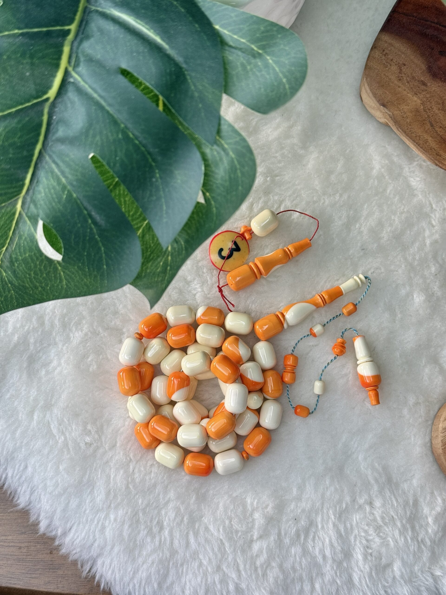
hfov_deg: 30.3
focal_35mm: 48
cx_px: 223
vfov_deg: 39.7
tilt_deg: -79.9
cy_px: 298
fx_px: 825
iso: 50
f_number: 1.78
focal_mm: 6.76
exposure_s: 1/139
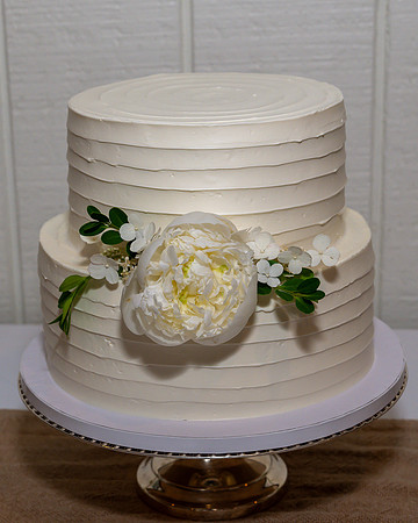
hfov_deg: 19.8
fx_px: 1194
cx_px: 146
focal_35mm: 77
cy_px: 258
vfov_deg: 24.7
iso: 500
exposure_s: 1/250
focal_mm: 51
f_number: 7.1
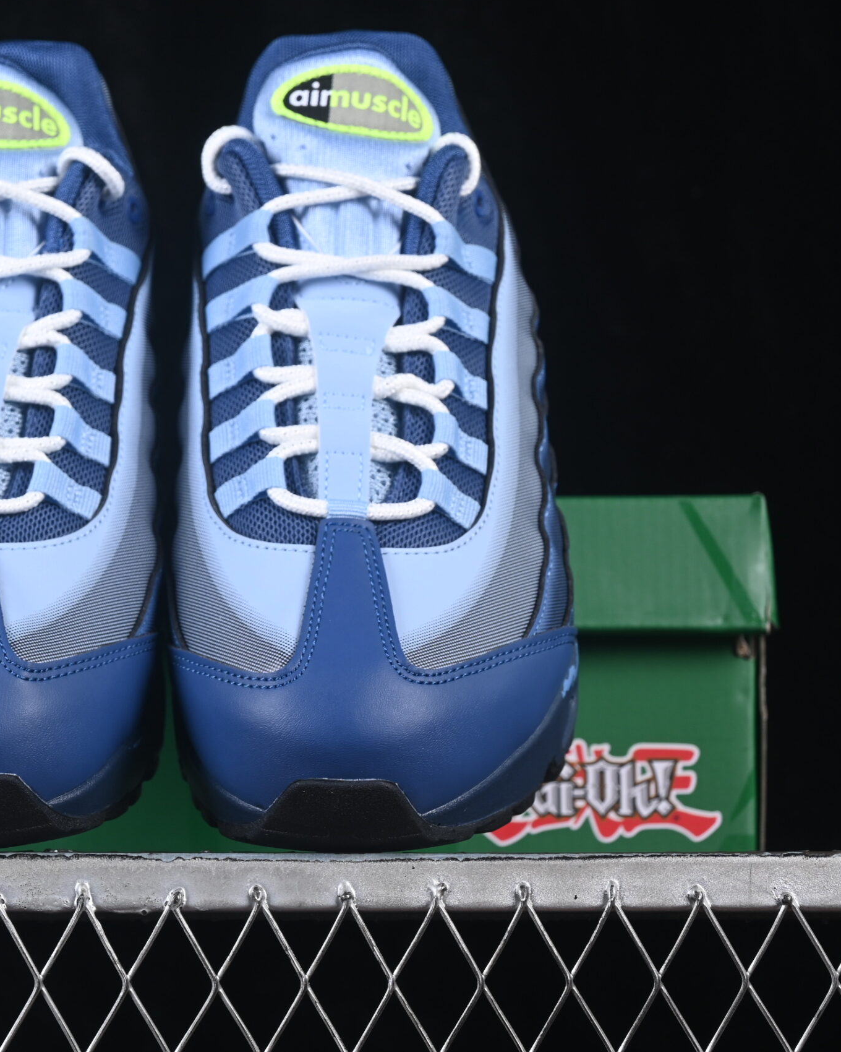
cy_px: 524
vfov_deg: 18.1
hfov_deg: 14.5
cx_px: 195
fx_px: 3298
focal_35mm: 106
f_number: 7.1
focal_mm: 50
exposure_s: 1/80
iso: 160
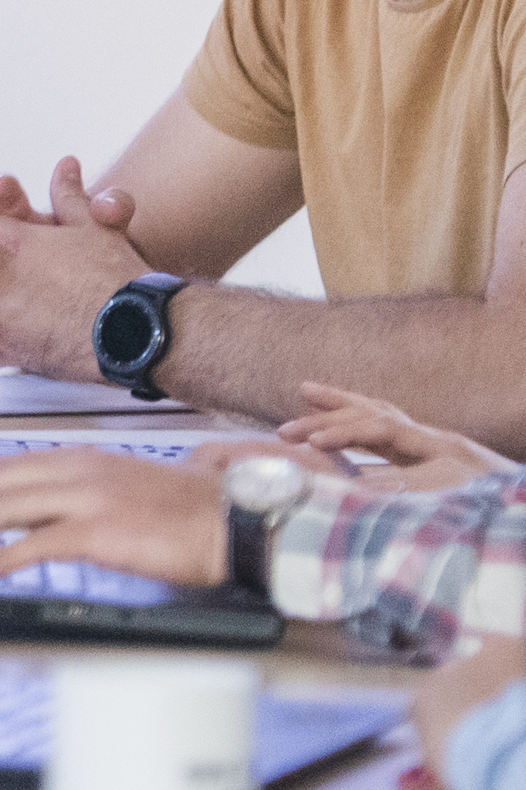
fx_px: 13618
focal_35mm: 621
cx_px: -973
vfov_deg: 3.3
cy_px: 43
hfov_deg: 2.2
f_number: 2.8
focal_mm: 105
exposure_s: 1/200
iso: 1600
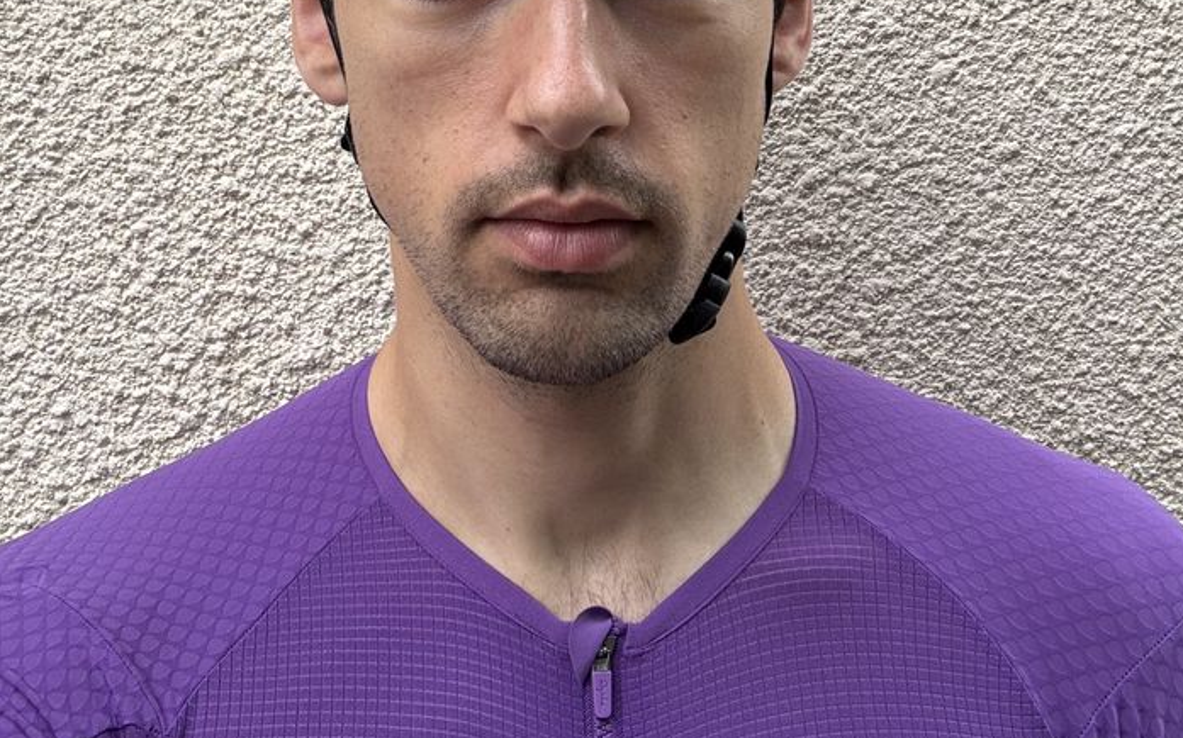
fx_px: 1354
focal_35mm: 42
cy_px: 7
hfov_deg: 47.2
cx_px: 553
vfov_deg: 28.7
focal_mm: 2.69
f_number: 1.9
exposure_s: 1/128
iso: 20
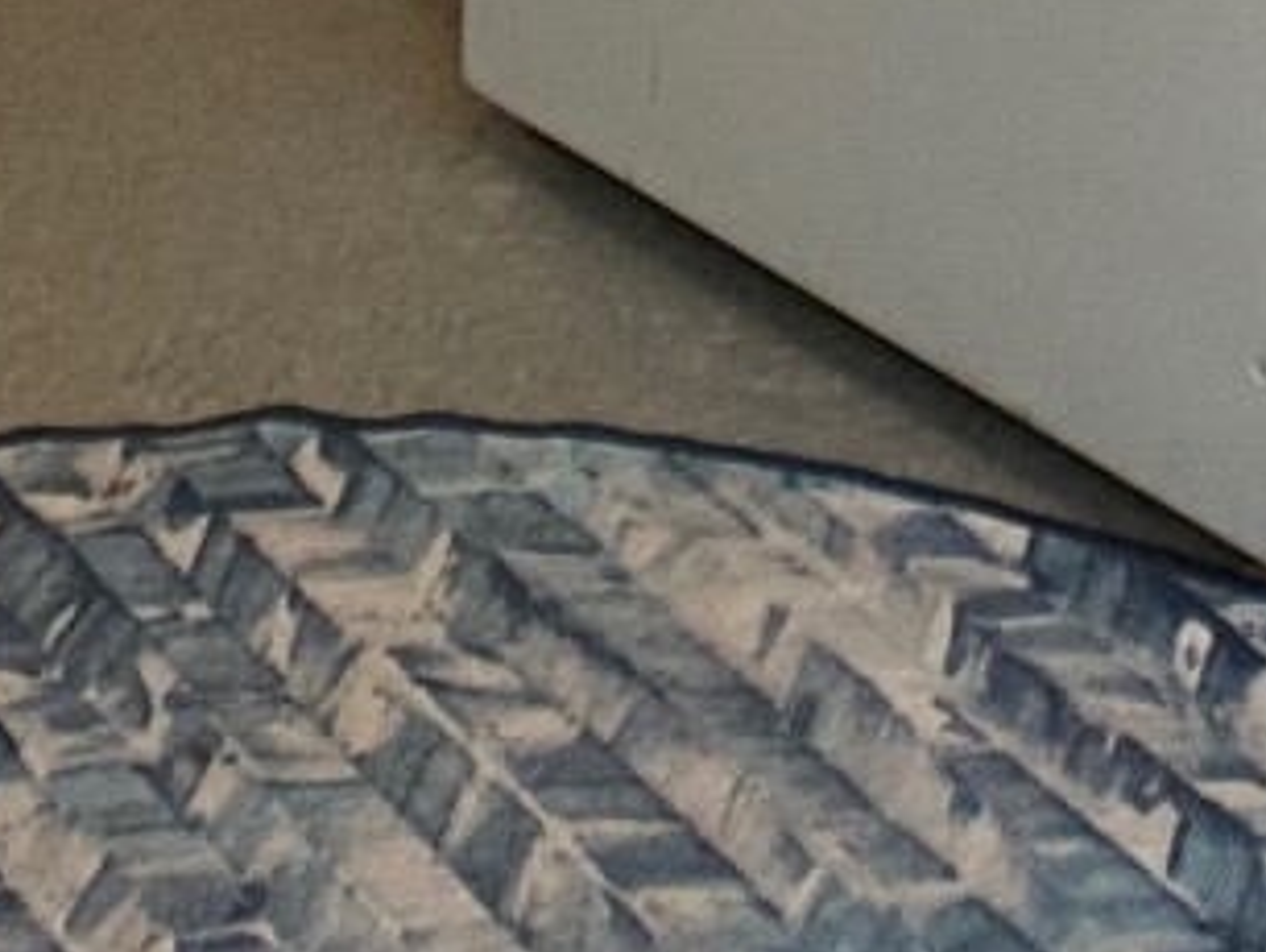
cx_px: 1067
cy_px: -1813
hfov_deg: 11.3
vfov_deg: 7.6
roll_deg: -1.8
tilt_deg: -5.8
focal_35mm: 174
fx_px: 6369
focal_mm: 4.25
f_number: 1.8
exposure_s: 1/60
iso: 100
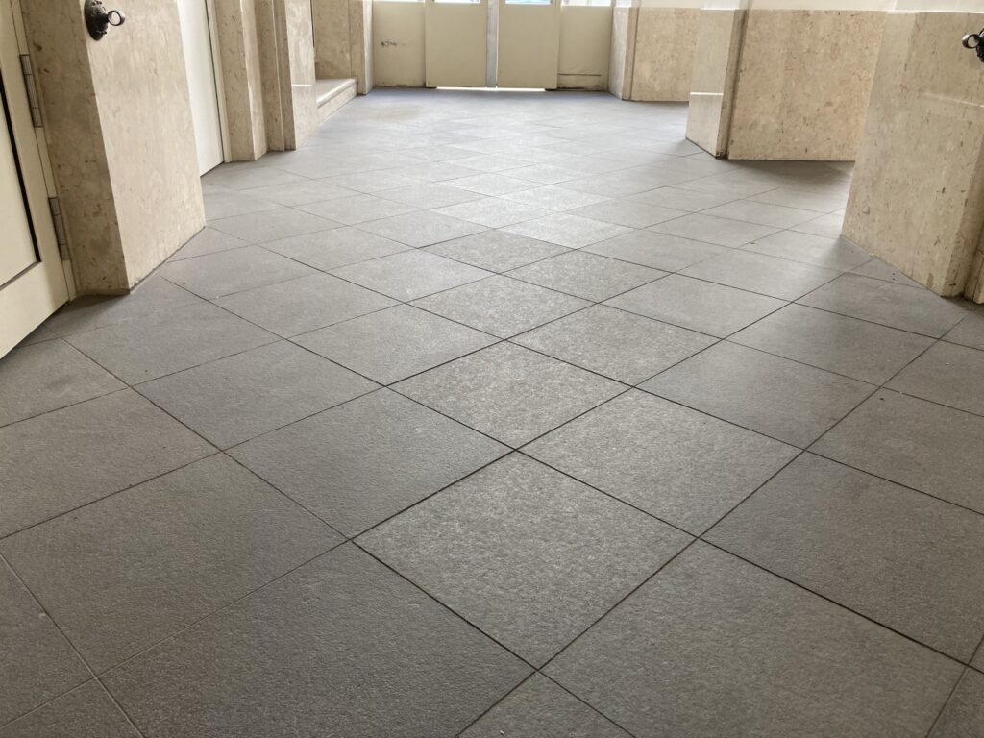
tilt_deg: -24.2
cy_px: 369
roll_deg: -1.9
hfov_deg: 63.4
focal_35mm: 28
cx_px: 492
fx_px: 796
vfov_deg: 49.7
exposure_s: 1/107
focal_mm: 3.99
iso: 80
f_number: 1.8
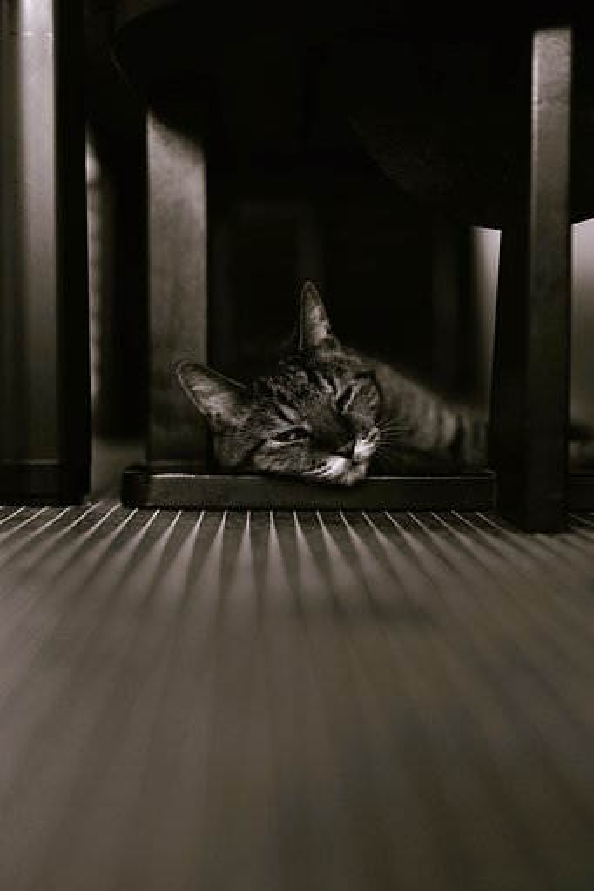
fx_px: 1238
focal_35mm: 50
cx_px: 297
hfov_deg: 27.0
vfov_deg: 39.6
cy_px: 446
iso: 3200
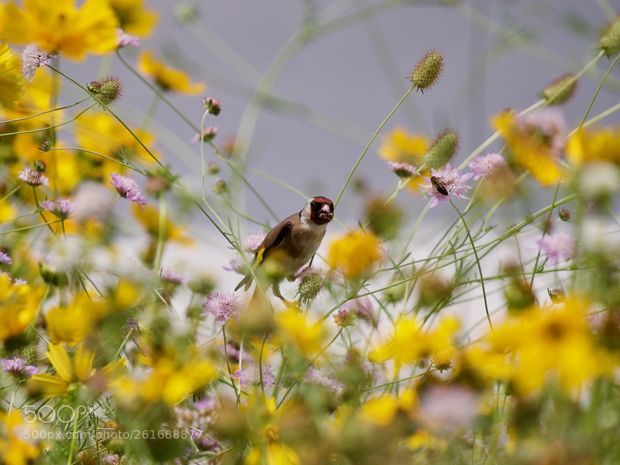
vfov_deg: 1.9
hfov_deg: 2.5
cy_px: 232
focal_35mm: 800
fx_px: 14329
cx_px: 310
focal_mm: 400
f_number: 6.3
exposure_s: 1/1300
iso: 200
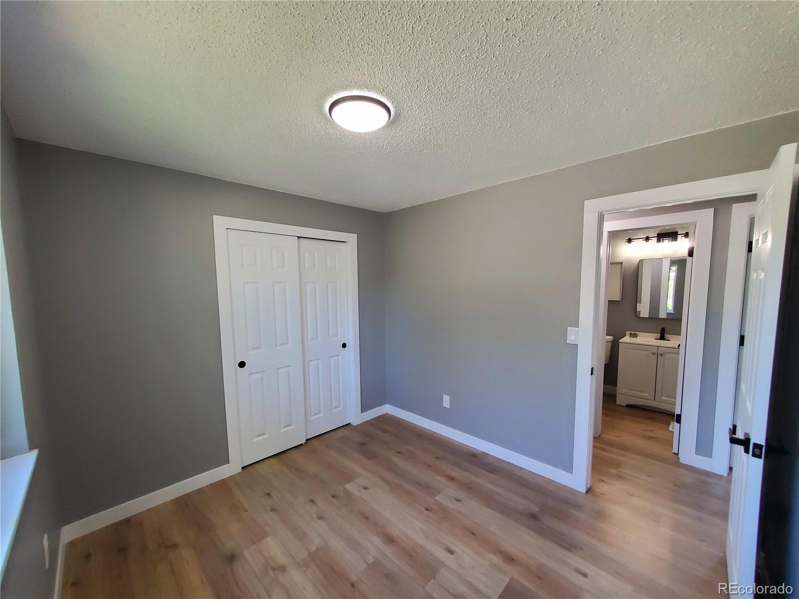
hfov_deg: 106.2
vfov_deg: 89.9
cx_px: 400
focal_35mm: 13
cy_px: 300
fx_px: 300
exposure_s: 1/60
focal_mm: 1.8
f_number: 2.2
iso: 200
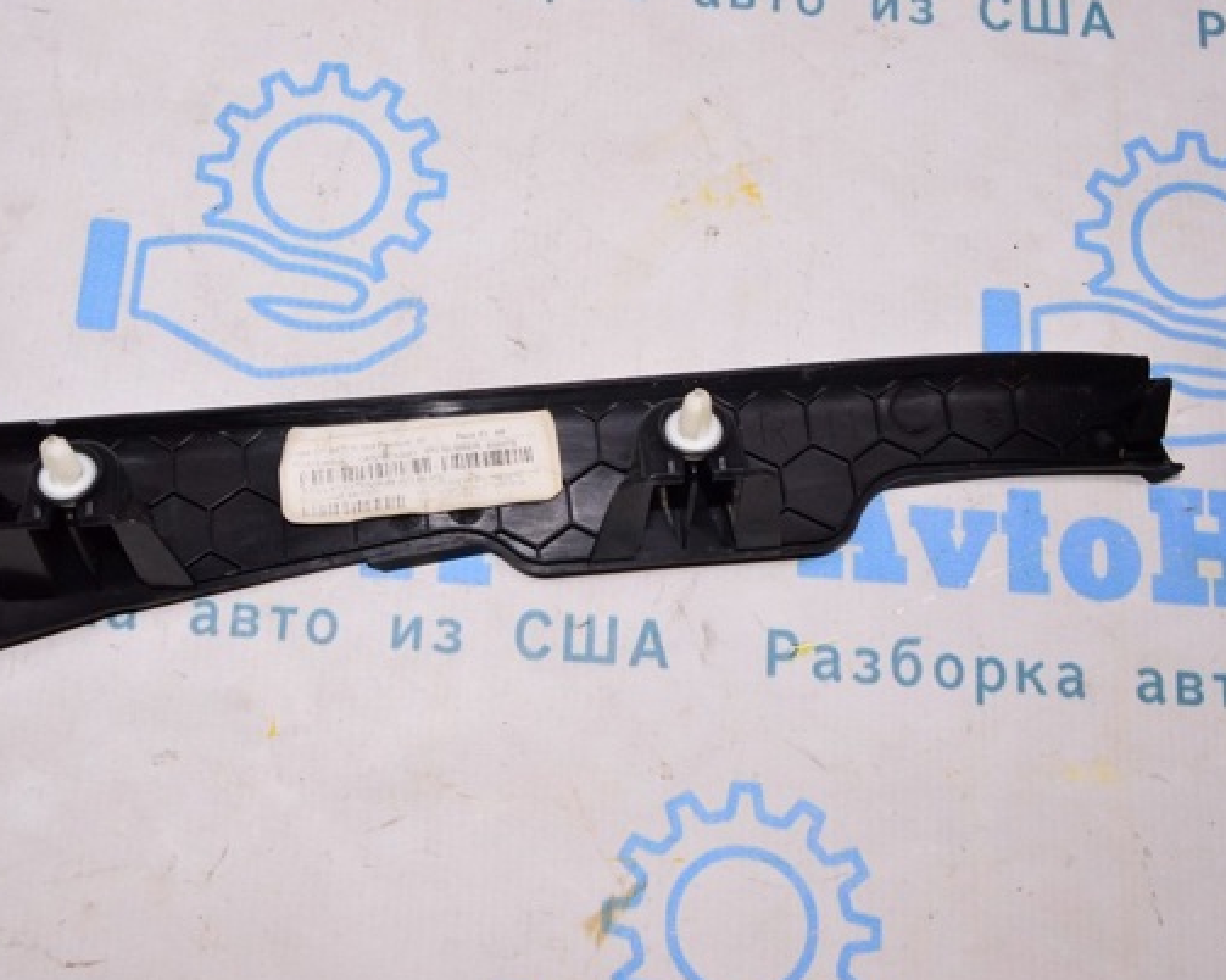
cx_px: 475
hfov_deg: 48.0
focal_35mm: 38
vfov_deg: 39.5
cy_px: 479
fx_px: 1364
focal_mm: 21
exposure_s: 1/200
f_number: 8
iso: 1600
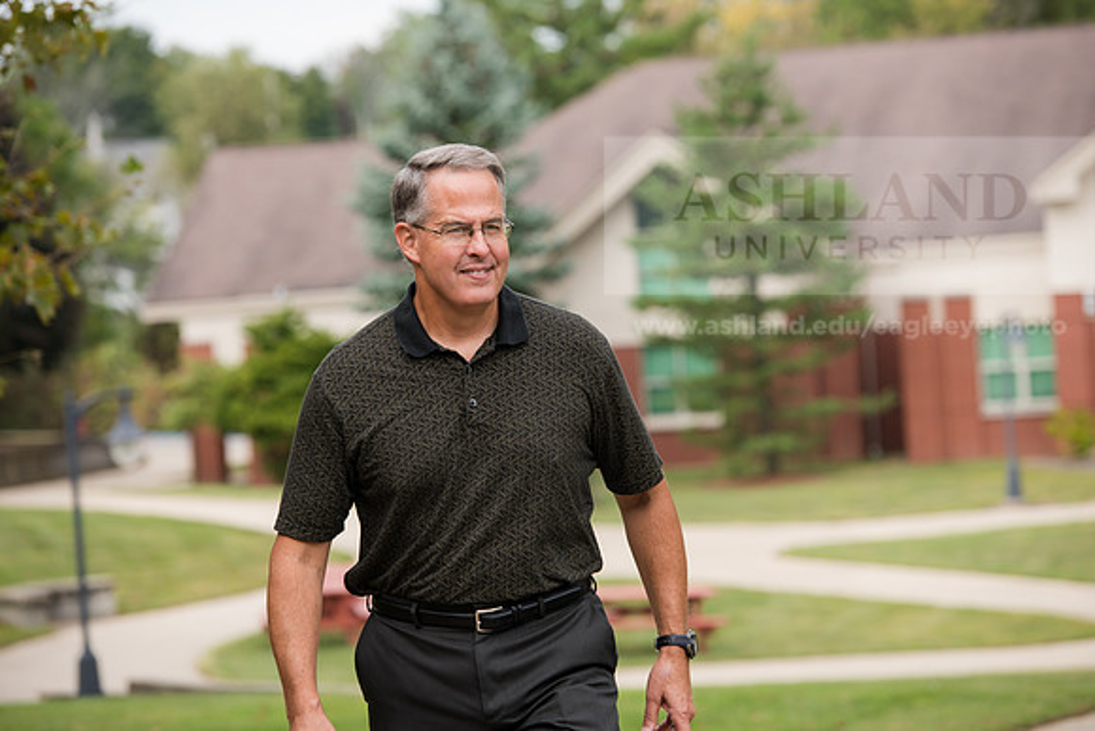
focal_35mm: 145
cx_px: 548
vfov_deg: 9.5
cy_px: 366
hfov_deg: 14.2
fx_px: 4411
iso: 200
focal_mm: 145
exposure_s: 1/320
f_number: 5.6
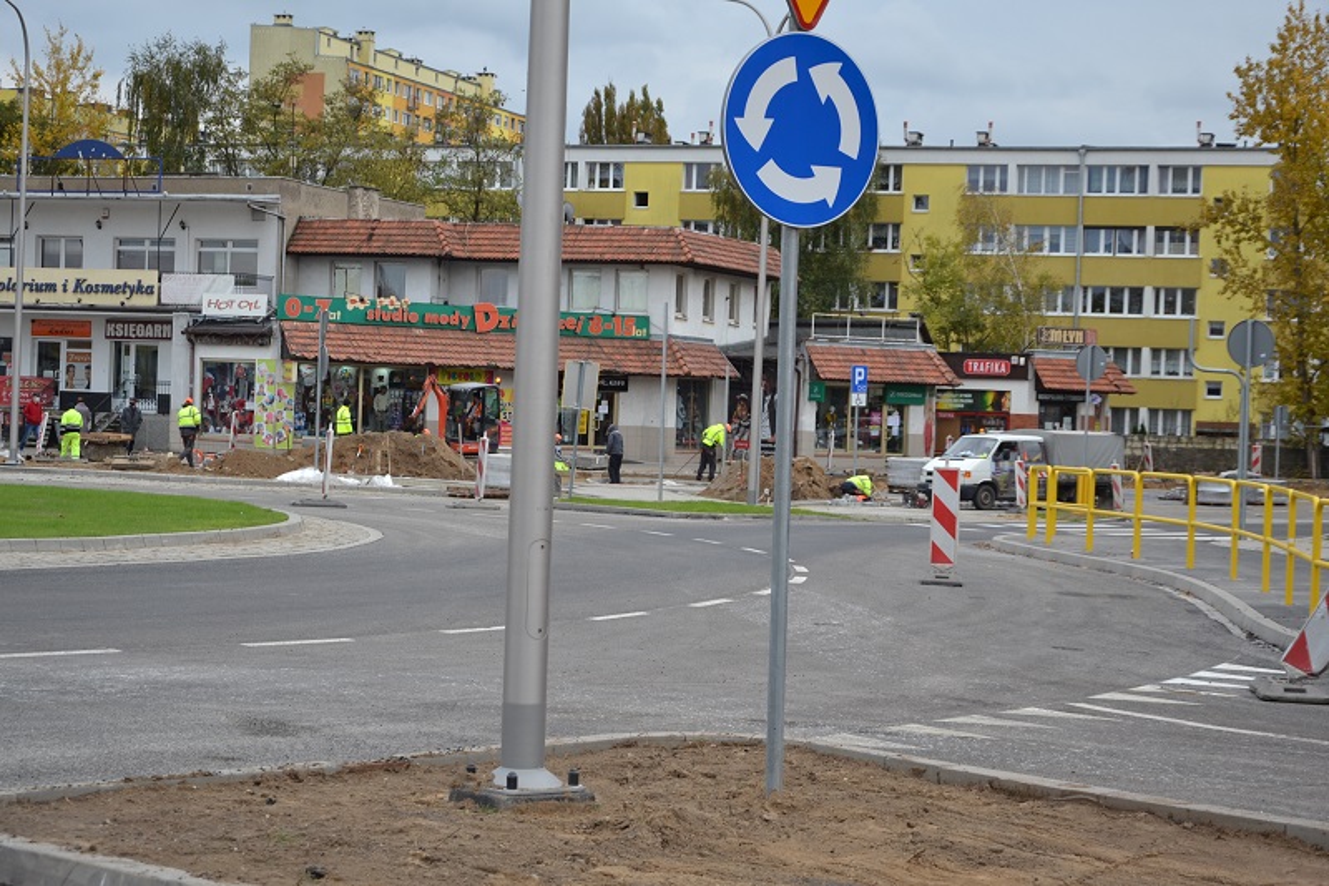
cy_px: 443
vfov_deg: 20.2
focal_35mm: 68
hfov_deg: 29.9
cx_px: 664
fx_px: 2491
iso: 160
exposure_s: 1/125
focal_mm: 45
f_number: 5.6
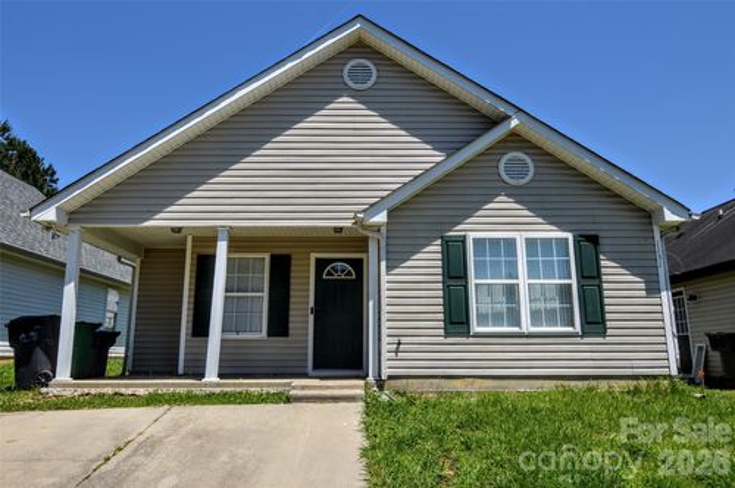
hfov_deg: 73.8
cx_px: 368
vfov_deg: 53.0
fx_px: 489
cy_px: 244
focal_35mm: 24
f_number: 9
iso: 100
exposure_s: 1/320
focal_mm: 16
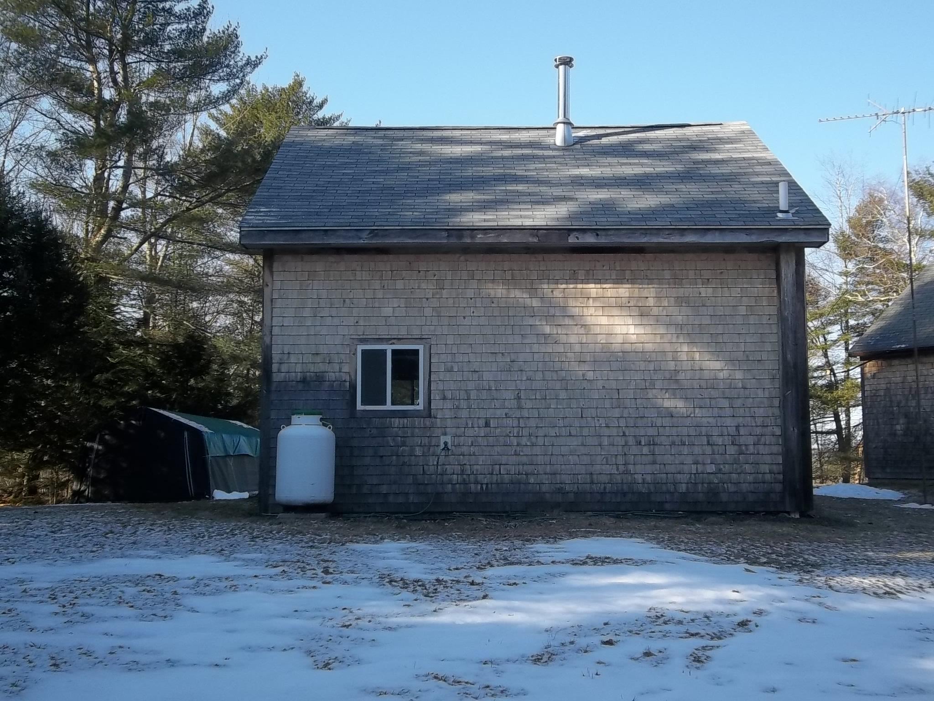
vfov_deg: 38.7
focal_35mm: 37
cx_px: 467
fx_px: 998
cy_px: 350
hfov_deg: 50.1
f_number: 4
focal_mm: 6.6
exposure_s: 1/250
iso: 80
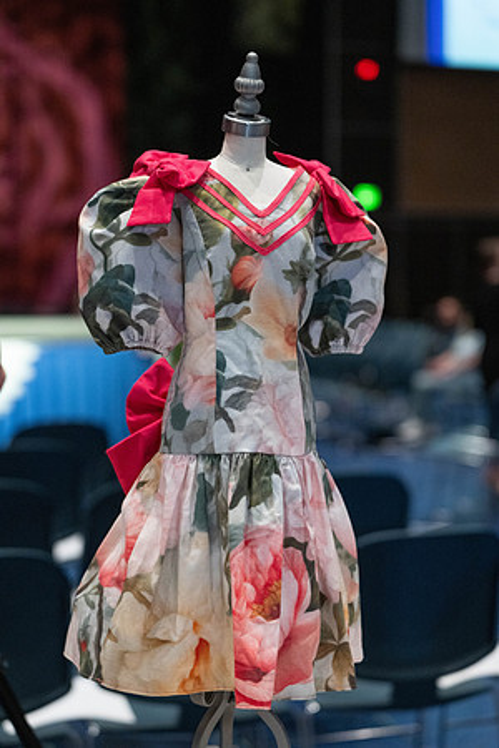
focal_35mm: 70
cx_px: 250
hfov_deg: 19.5
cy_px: 374
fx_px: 1455
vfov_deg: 28.8
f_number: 3.2
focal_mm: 70
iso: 5000
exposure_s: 1/320
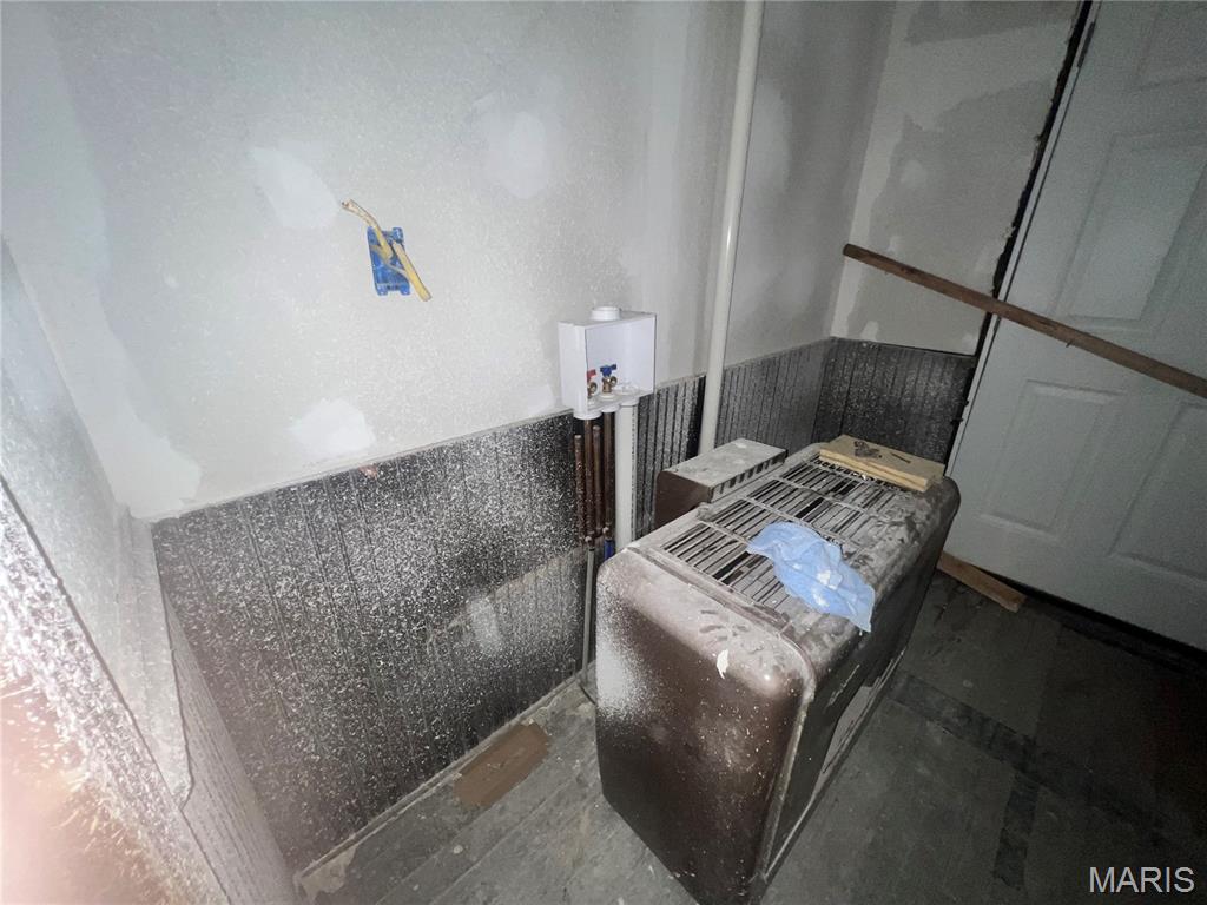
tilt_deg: -23.2
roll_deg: -0.7
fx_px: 453
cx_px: 604
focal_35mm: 13
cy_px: 452
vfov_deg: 89.9
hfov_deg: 106.2
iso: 80
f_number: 1.8
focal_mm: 1.57
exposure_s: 1/34
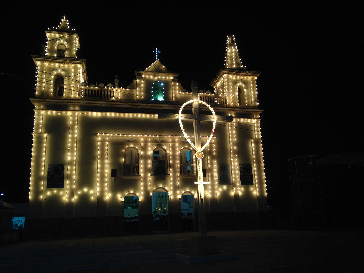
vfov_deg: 42.9
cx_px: 182
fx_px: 347
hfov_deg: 55.4
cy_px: 136
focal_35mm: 33
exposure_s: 1/60
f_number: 2.4
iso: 64
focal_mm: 4.12
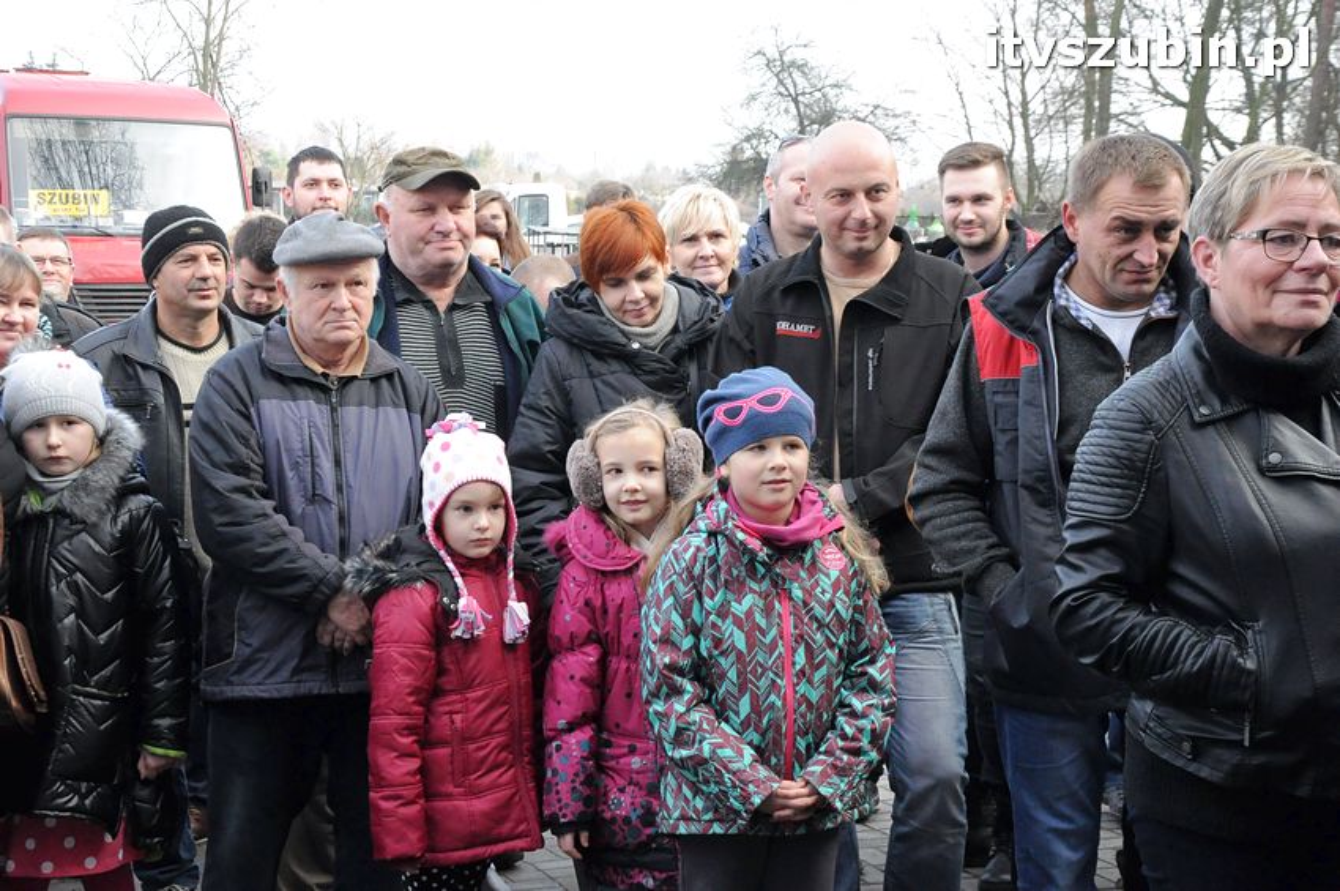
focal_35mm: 60
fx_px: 2231
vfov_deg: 22.6
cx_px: 670
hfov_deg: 33.4
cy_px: 446
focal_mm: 40
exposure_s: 1/400
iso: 2500
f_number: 10
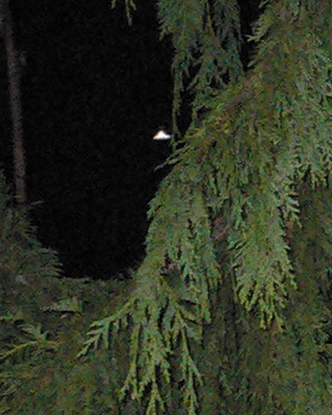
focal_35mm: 221
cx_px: 872
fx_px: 2713
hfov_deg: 6.6
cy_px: 254
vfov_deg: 8.7
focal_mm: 5.8
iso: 400
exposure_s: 1/60
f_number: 2.8
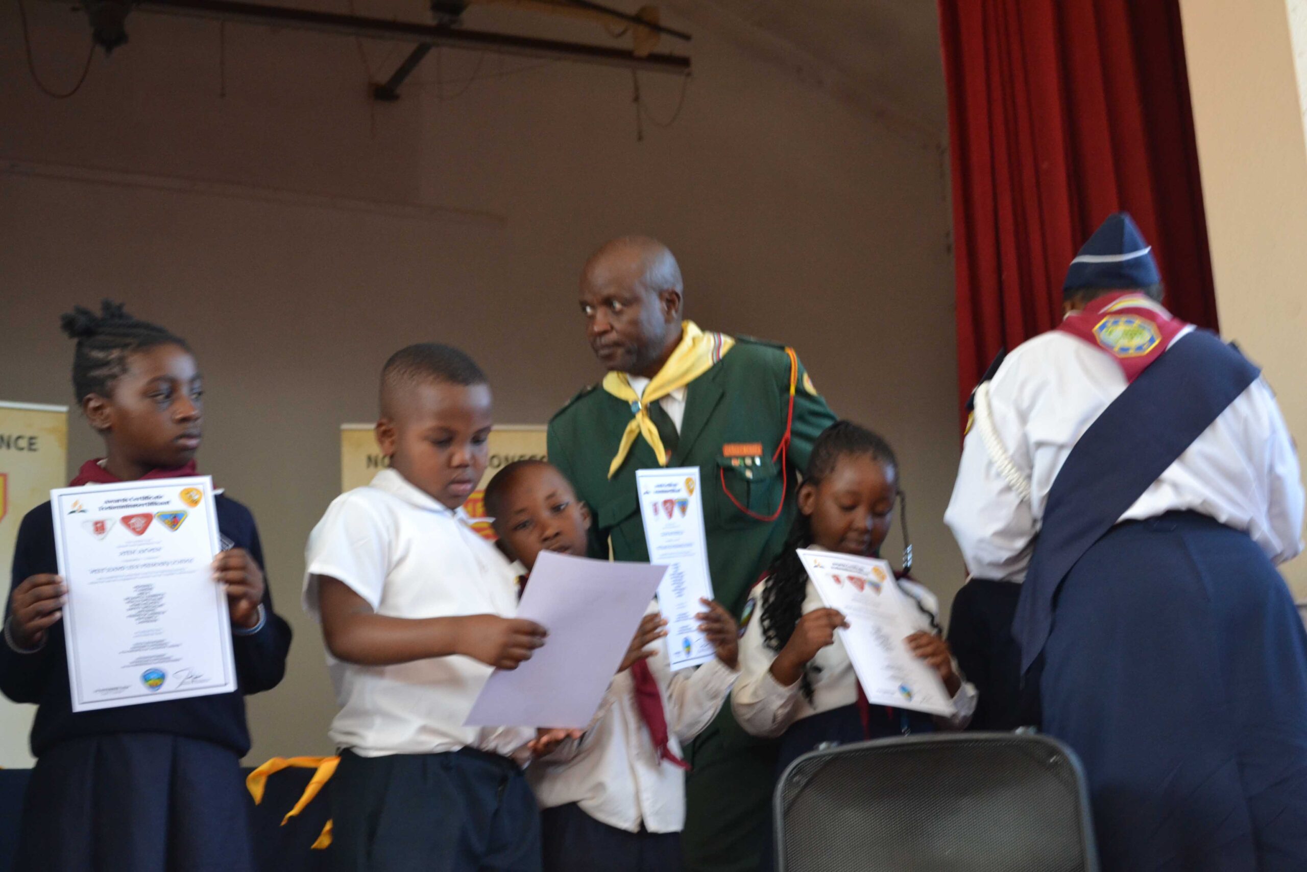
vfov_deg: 22.6
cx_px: 654
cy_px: 436
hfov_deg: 33.4
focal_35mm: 60
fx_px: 2178
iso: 1250
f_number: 5.3
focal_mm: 40
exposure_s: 1/60
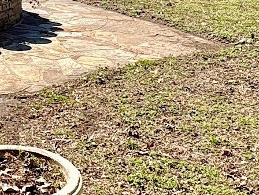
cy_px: -23
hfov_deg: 31.2
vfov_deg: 22.9
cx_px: 45
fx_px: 449
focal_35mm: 60
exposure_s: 1/1927
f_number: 2.2
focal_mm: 2.22
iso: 50
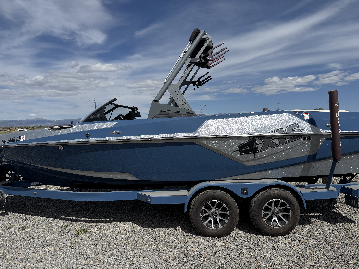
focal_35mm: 24
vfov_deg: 56.8
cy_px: 134
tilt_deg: -1.4
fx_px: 249
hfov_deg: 71.6
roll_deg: +0.5
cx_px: 180
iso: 100
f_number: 1.78
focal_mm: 6.76
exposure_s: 1/10309
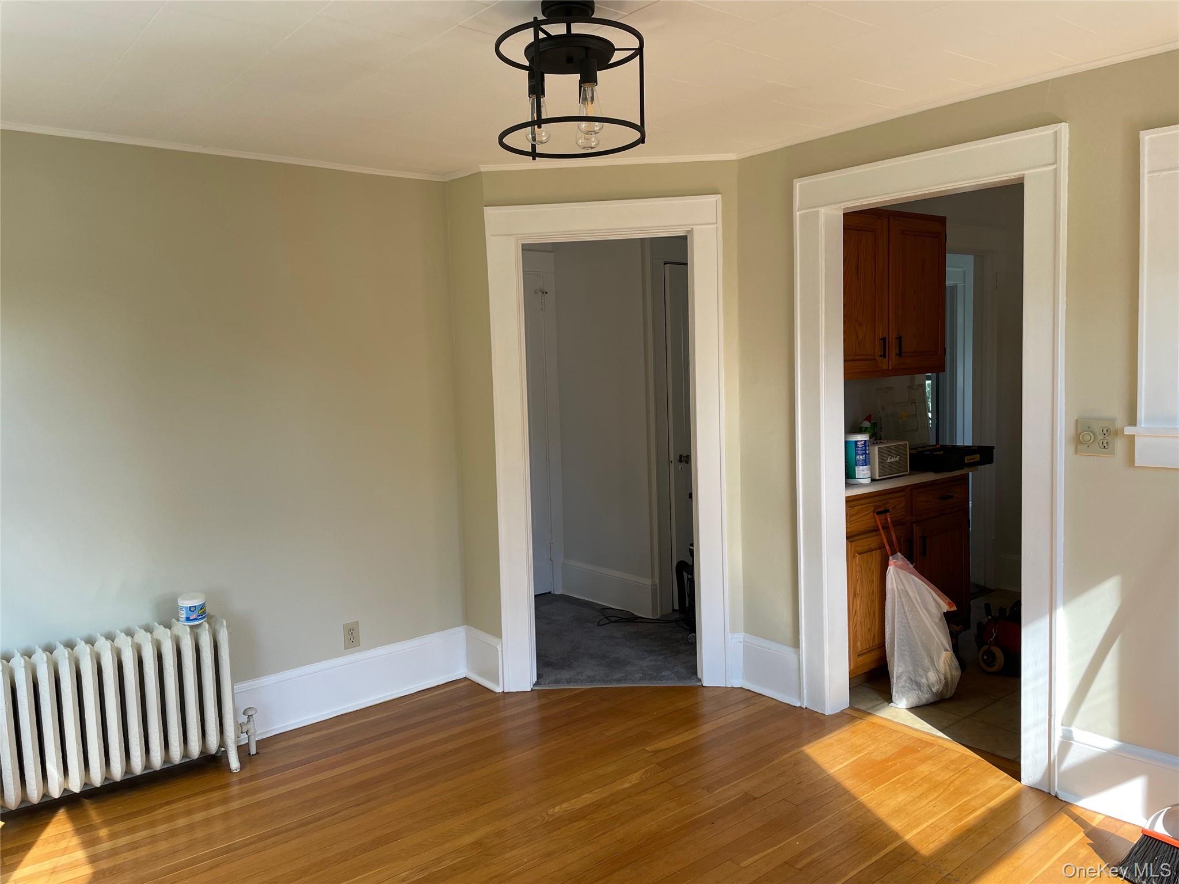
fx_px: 886
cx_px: 590
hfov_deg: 67.3
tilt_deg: -5.4
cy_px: 442
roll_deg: +1.7
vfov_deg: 53.1
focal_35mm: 26
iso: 32
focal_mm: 4.2
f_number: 1.6
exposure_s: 1/127
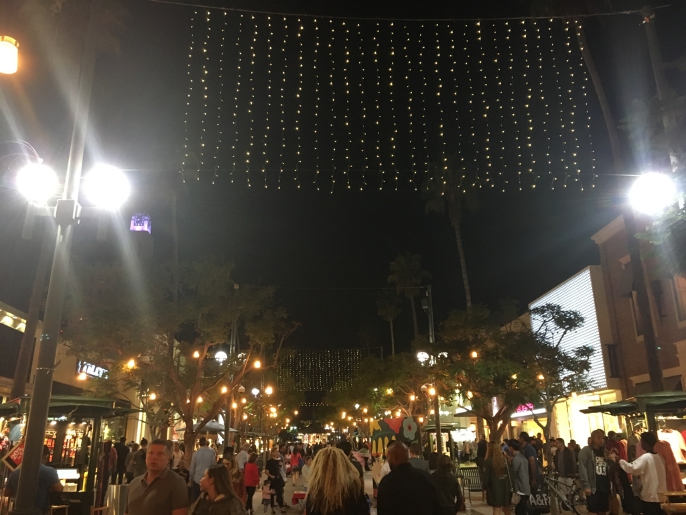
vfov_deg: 48.2
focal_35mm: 29
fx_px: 575
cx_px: 343
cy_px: 258
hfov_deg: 61.7
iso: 200
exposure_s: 1/17
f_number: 2.2
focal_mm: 4.15
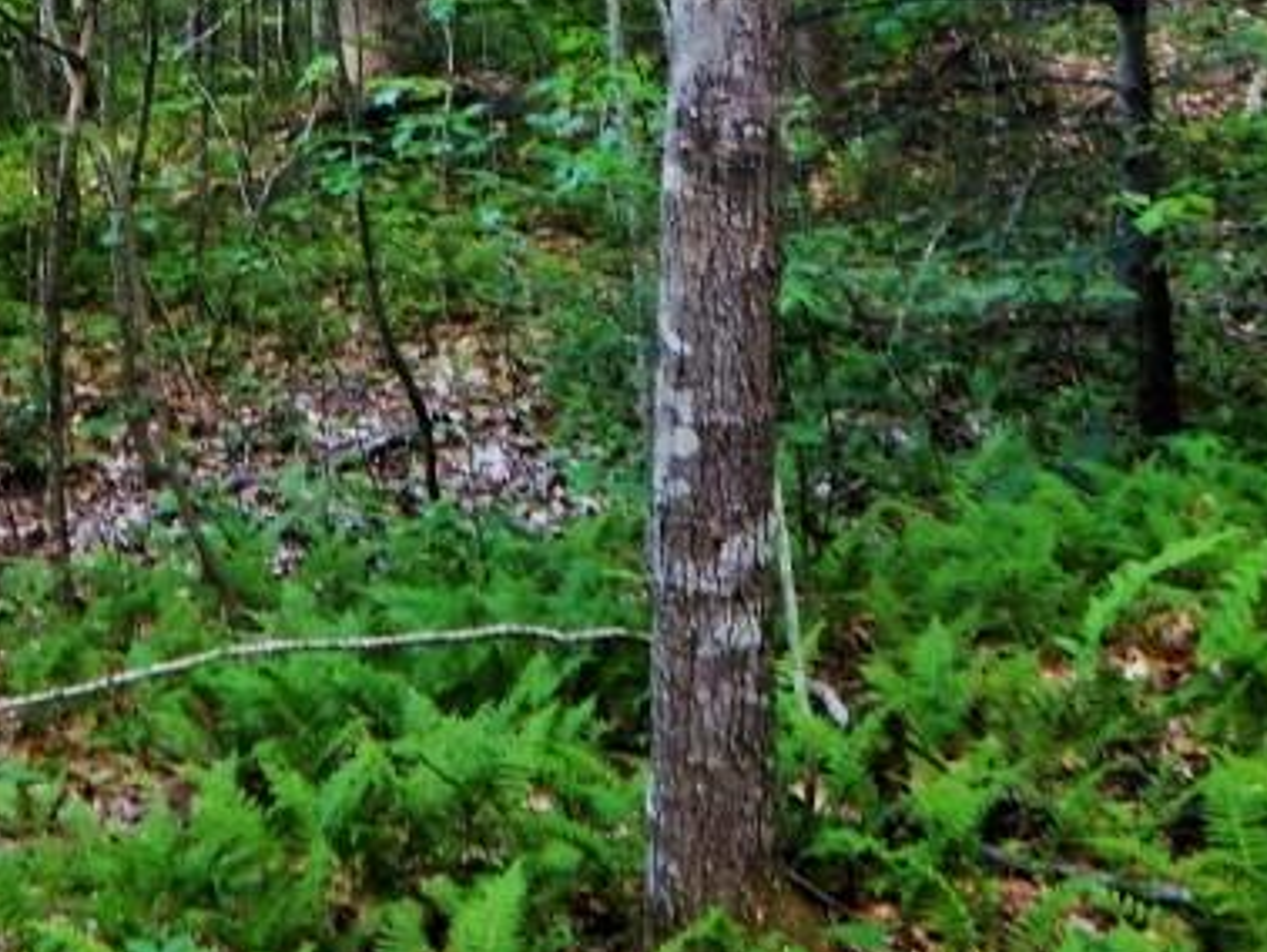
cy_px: -181
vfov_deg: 21.1
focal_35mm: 65
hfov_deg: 29.2
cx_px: 258
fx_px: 2381
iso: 250
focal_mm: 4.3
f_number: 2.8
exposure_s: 1/30
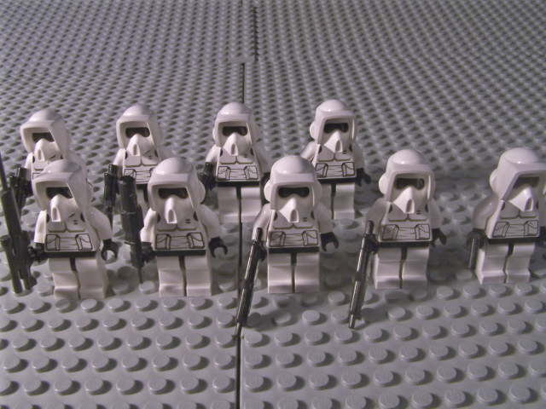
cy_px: 204
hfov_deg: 49.0
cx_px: 273
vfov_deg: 37.7
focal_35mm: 38
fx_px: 599
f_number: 8
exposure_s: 1/8
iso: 80
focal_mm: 6.3
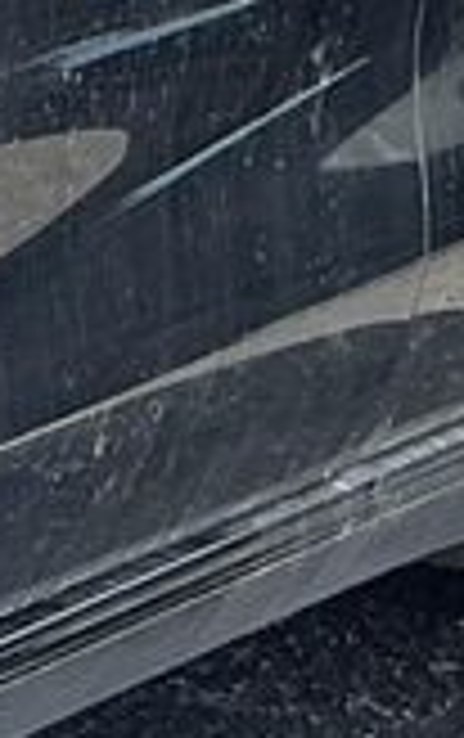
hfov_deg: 5.2
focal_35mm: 217
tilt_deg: -14.1
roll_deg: +1.2
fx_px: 4375
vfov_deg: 9.6
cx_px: -1608
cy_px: 441
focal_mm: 3
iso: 25
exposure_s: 1/478
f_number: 1.8
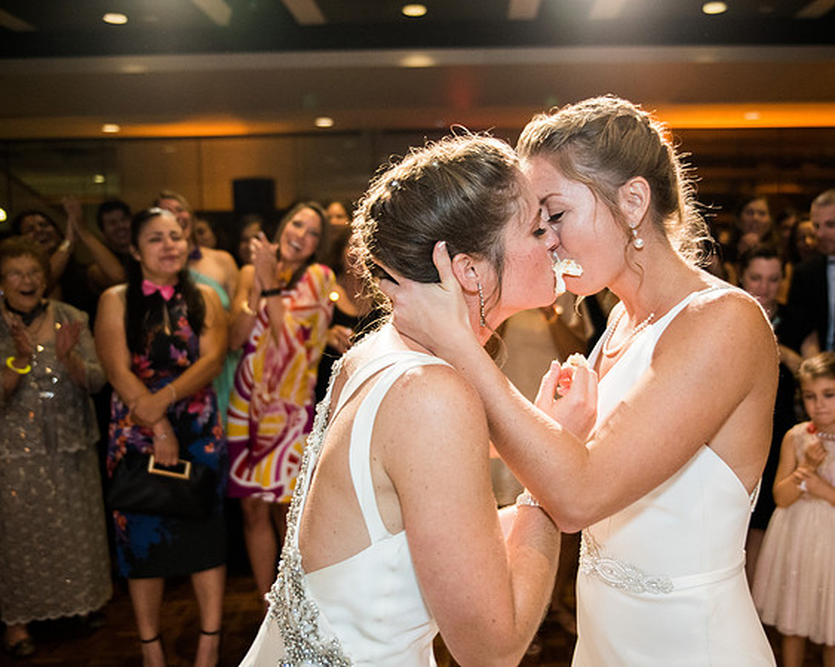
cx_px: 480
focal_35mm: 35
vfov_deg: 42.3
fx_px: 862
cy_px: 334
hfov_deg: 51.5
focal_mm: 31
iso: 2500
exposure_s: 1/125
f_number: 2.8
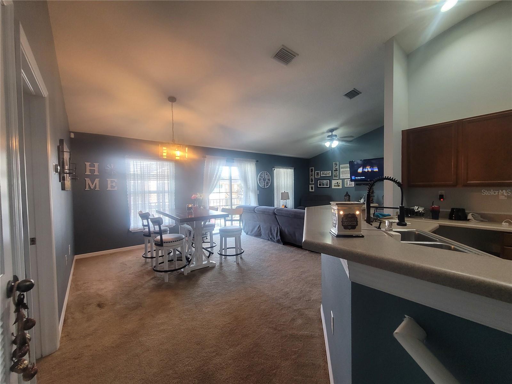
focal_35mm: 13
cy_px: 192
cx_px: 256
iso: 200
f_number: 2.2
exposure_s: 1/60
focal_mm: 2.2
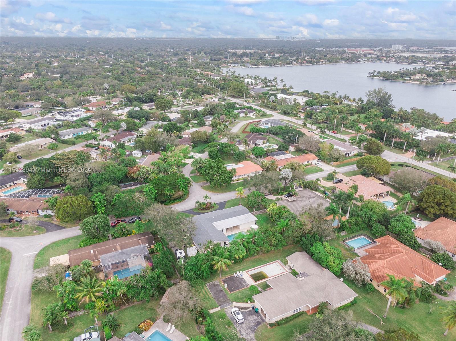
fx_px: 316
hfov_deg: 71.6
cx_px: 228
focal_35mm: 24
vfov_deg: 56.8
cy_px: 170
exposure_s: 1/400
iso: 100
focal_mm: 4.39
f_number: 2.8
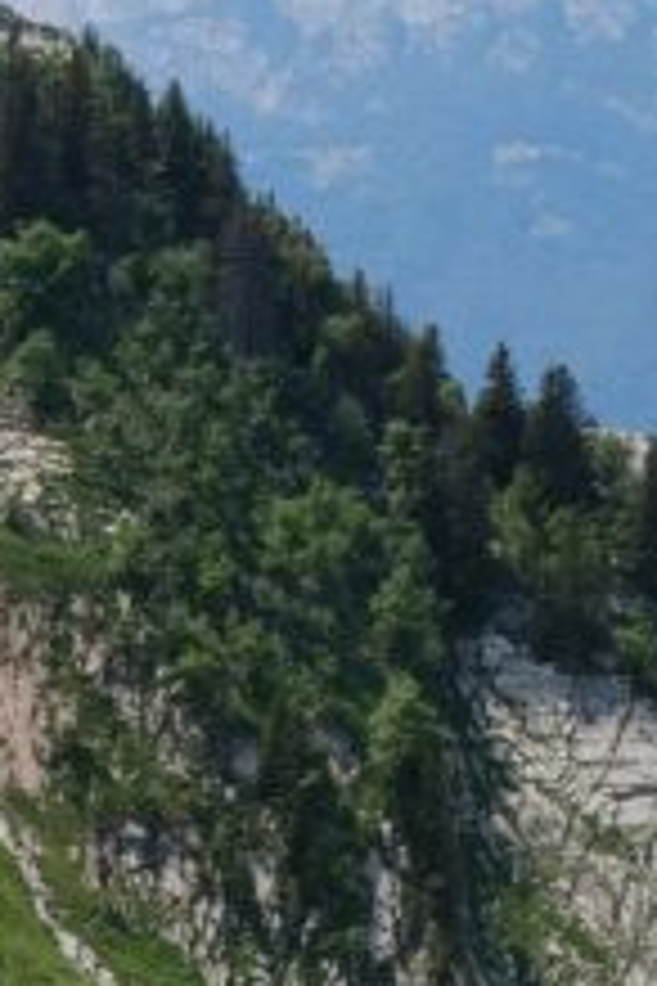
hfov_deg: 9.4
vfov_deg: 14.1
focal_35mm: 145
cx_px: -7
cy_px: 666
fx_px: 3969
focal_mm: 20.9
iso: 320
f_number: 5.6
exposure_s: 1/950
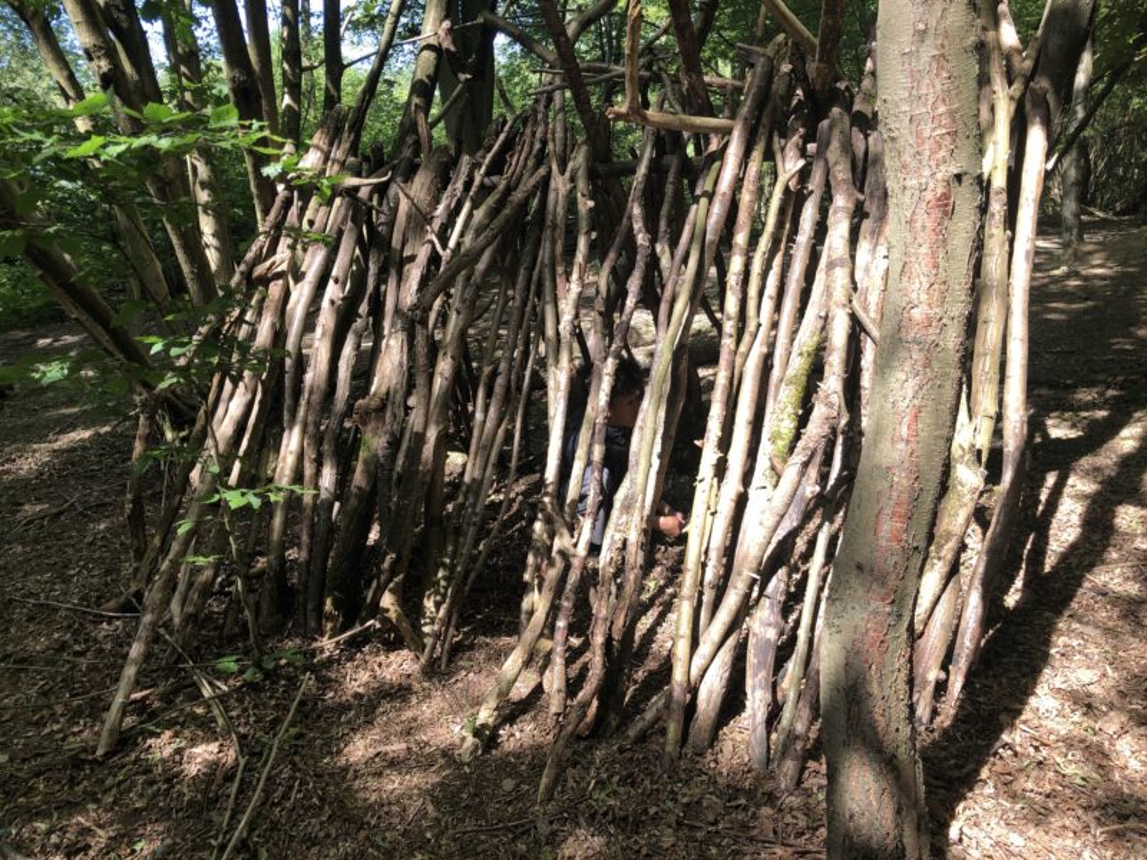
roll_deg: -3.3
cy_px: 430
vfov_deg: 49.7
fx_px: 928
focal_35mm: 28
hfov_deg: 63.4
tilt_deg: -9.0
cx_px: 574
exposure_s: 1/192
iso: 20
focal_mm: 3.99
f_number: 1.8
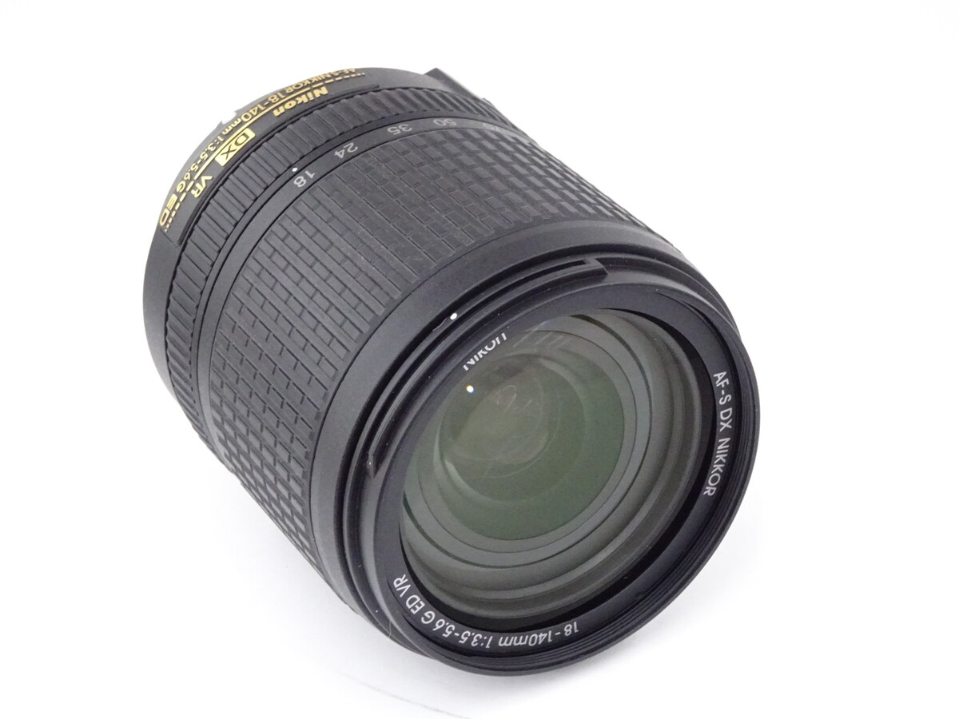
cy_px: 360
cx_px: 480
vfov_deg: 18.4
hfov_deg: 24.4
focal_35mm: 80
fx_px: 2216
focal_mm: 13.69
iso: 1000
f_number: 5
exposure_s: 1/80
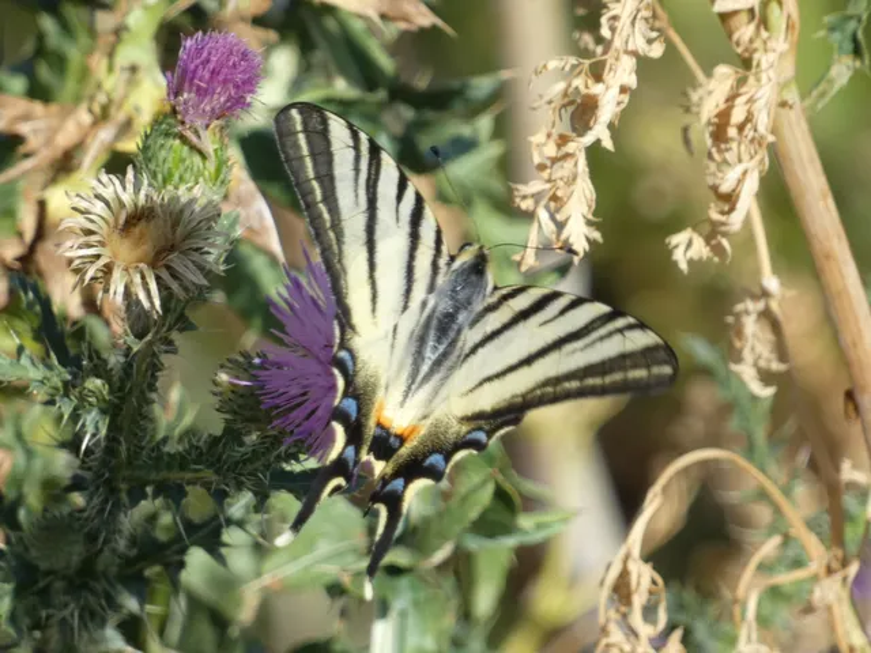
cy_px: 326
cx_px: 436
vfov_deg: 3.2
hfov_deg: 4.2
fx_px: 11801
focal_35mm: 469
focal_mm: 84
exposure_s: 1/320
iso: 80
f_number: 5.6
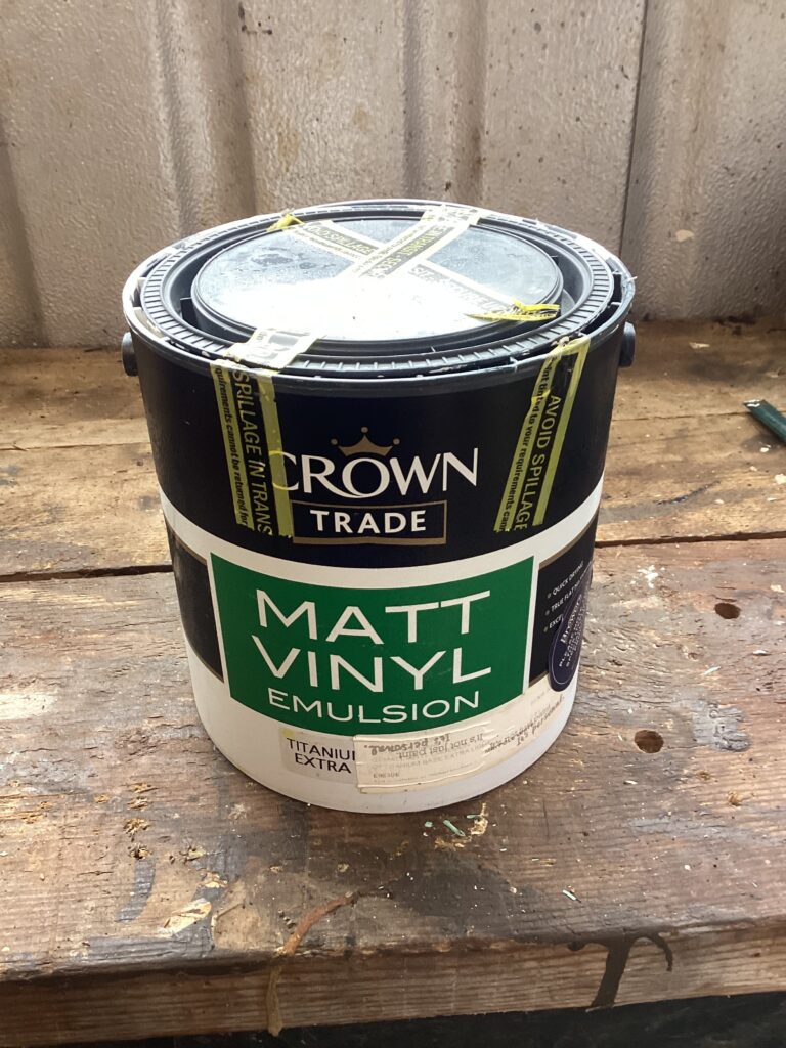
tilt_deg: -33.7
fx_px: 939
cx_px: 393
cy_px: 524
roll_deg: +0.8
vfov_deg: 58.4
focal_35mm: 31
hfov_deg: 45.4
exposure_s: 1/50
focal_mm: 3.3
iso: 100
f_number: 2.4
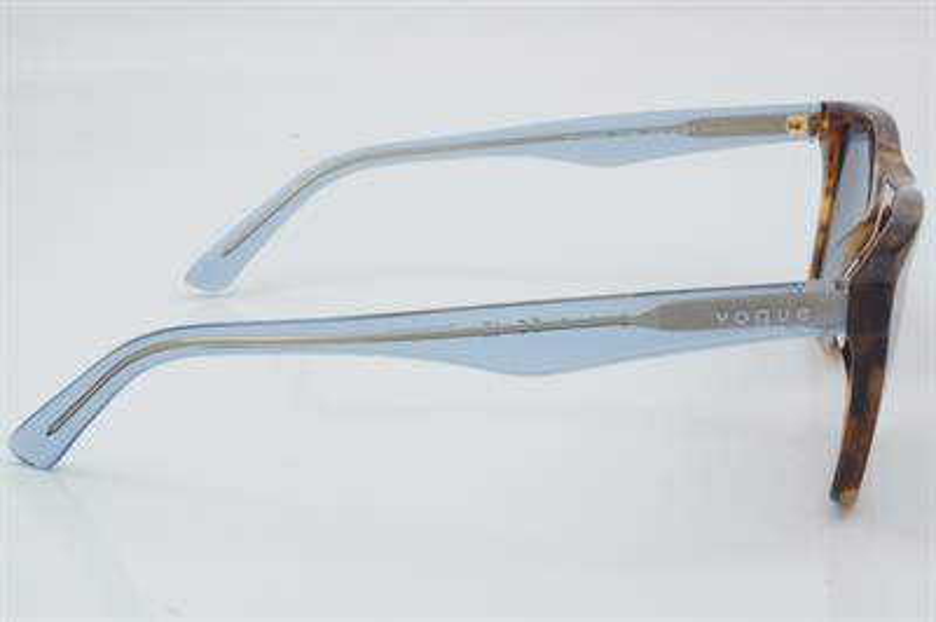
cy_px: 311
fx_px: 1948
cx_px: 468
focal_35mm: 75
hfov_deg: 27.0
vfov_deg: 18.2
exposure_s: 1/3
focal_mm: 50
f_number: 32
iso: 100
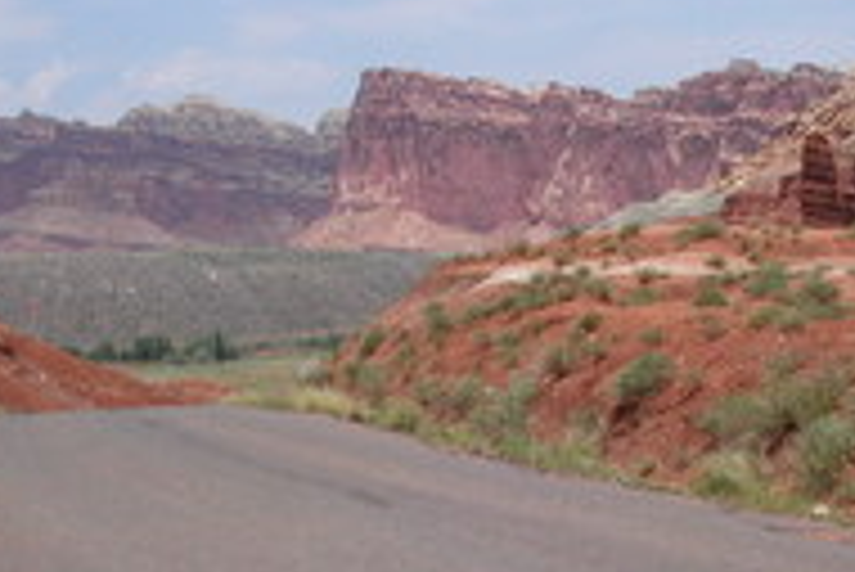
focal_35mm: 83
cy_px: 459
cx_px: 508
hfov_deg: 24.4
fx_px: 1973
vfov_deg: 16.4
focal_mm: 7.8
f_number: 8
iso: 100
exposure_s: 1/500
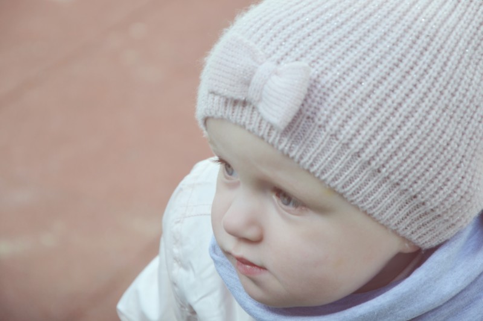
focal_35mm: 158
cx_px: 242
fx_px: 2113
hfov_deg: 13.0
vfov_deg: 8.7
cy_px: 160
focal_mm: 105
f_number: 6.3
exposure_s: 1/160
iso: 100
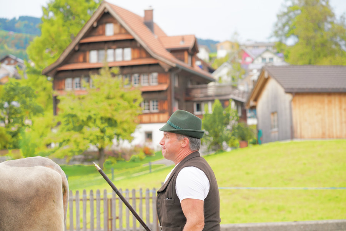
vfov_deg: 16.1
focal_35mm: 85
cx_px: 173
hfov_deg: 23.9
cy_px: 116
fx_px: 817
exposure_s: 1/500
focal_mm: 85
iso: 400
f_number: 4.5
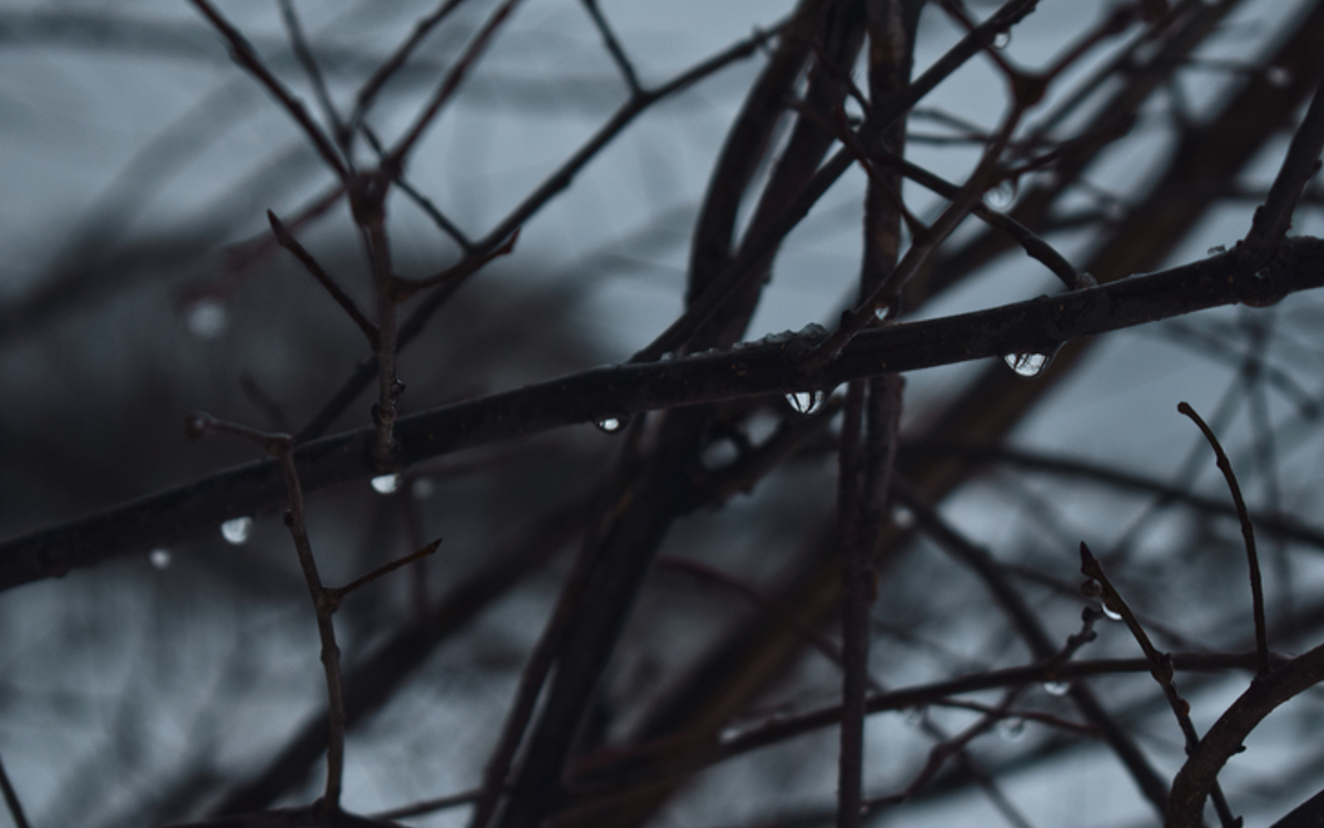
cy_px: 426
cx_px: 662
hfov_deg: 24.5
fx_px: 3050
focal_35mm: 85
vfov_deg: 15.5
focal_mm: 55
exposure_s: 1/40
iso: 250
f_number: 5.6
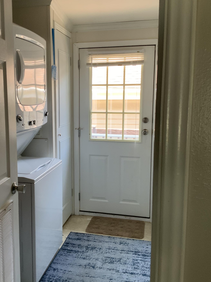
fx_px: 309
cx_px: 78
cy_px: 140
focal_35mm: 38
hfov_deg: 37.5
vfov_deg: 49.0
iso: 80
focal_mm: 3
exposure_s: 1/60
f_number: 1.8
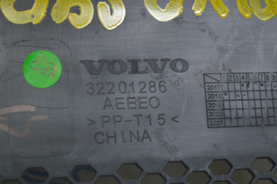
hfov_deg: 24.6
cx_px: 138
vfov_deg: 16.5
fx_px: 634
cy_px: 92
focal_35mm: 82
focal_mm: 55
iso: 400
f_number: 5.6
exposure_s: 1/40
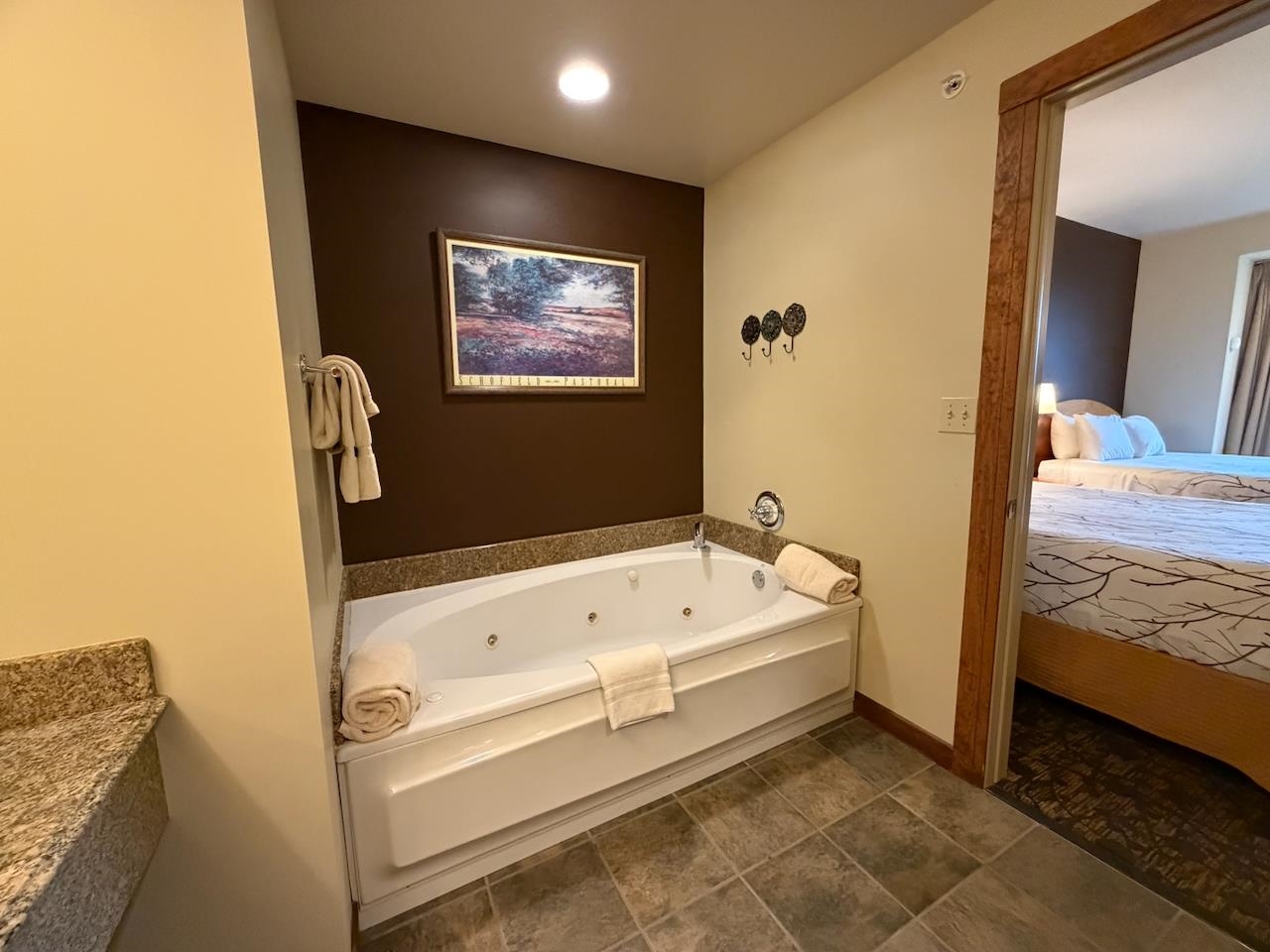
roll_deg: +0.4
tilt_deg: -8.2
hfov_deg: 102.1
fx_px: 514
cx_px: 635
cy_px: 476
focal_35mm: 14
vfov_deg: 85.7
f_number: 2.2
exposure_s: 1/60
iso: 800
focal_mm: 2.22
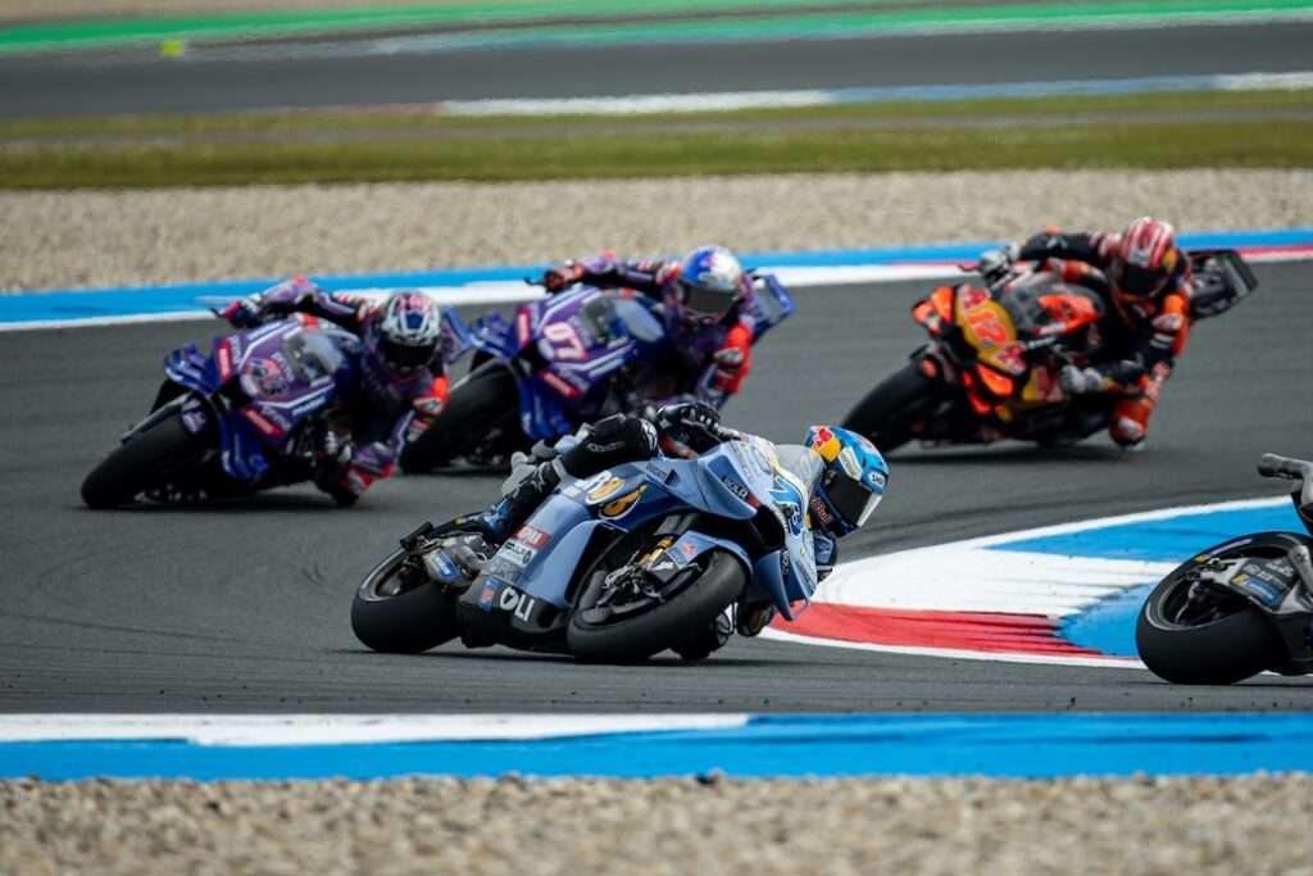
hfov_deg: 3.4
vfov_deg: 2.3
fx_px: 21885
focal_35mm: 600
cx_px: 656
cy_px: 391
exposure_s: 1/1250
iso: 100
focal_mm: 400
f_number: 4.5
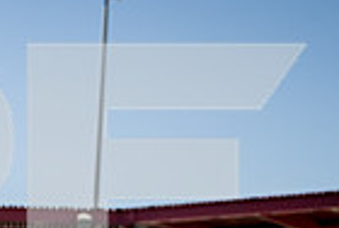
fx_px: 1793
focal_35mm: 190
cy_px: 467
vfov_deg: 7.0
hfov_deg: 10.1
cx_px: -303
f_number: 8
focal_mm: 46
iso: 125
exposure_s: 1/250
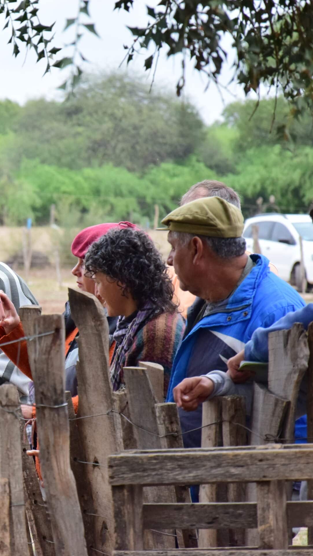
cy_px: 278
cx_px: -42
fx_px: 3656
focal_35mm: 248
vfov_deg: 8.7
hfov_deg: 4.9
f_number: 5.6
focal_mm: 105
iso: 1250
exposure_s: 1/640
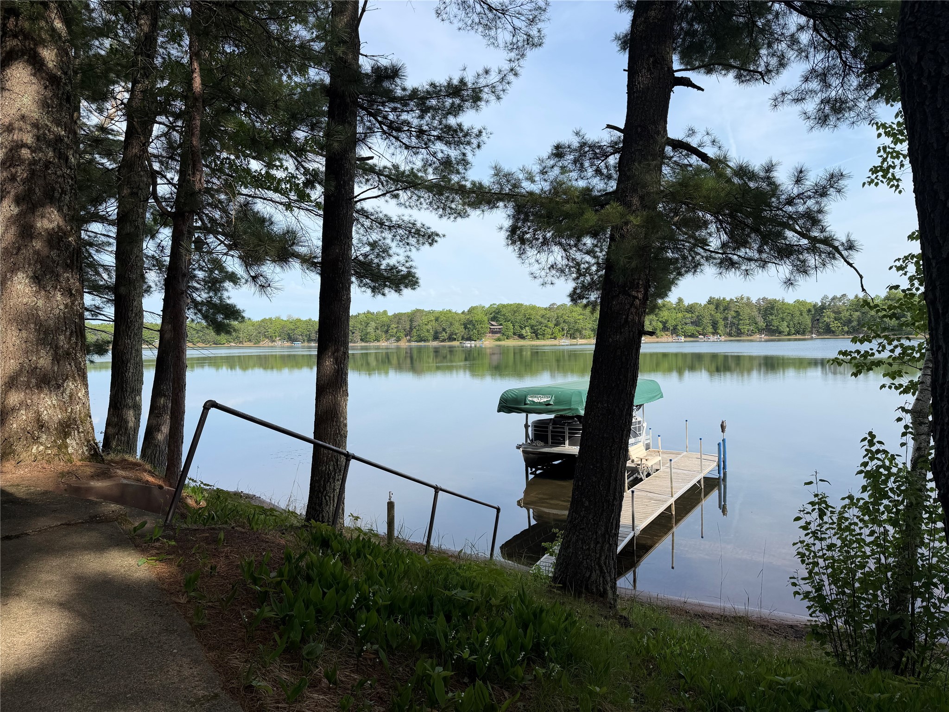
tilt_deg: -0.6
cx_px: 474
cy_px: 356
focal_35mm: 24
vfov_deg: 56.8
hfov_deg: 71.6
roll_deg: +1.2
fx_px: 658
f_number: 1.78
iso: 80
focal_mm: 6.76
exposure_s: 1/3145
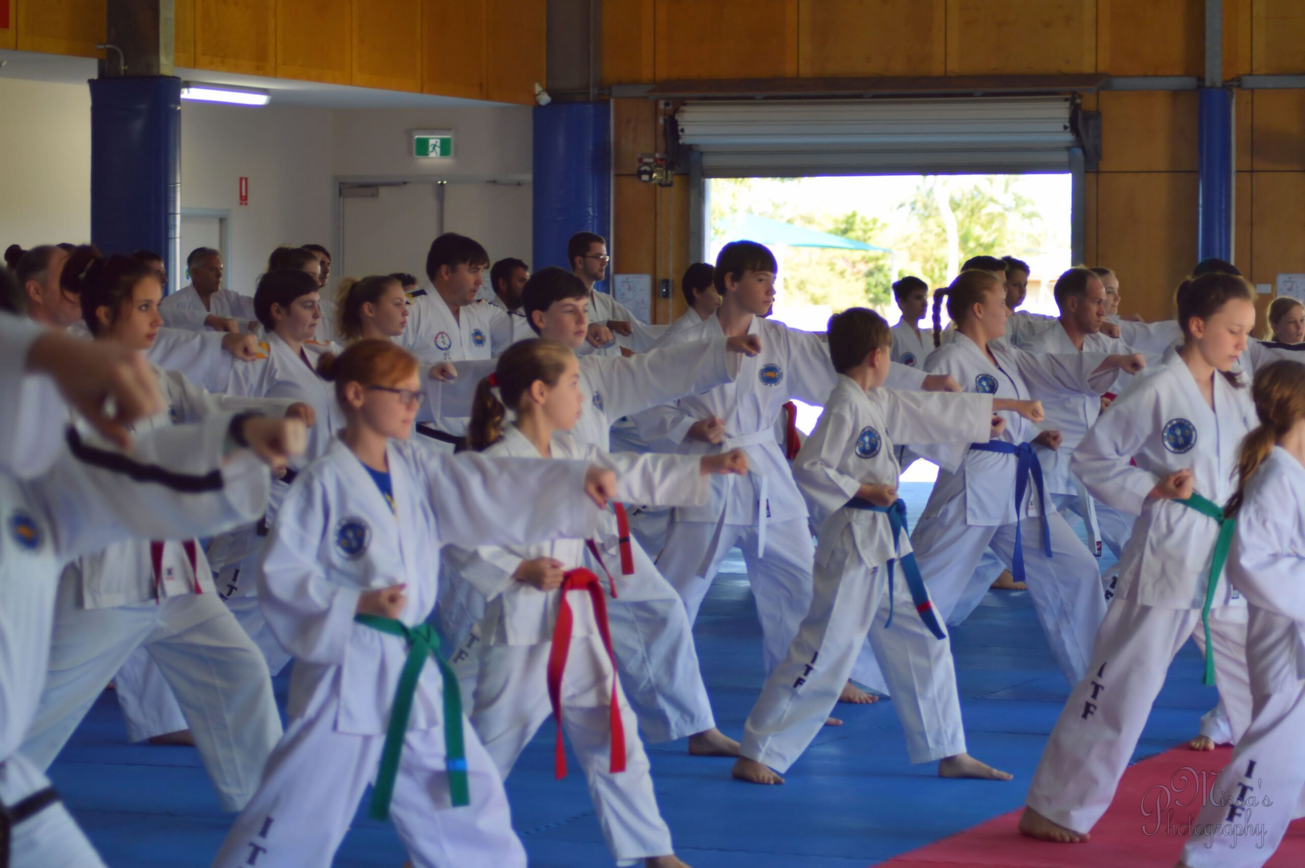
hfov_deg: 19.5
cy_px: 434
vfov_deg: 13.0
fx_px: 3803
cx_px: 652
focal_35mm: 105
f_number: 4
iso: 220
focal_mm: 70
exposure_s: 1/125
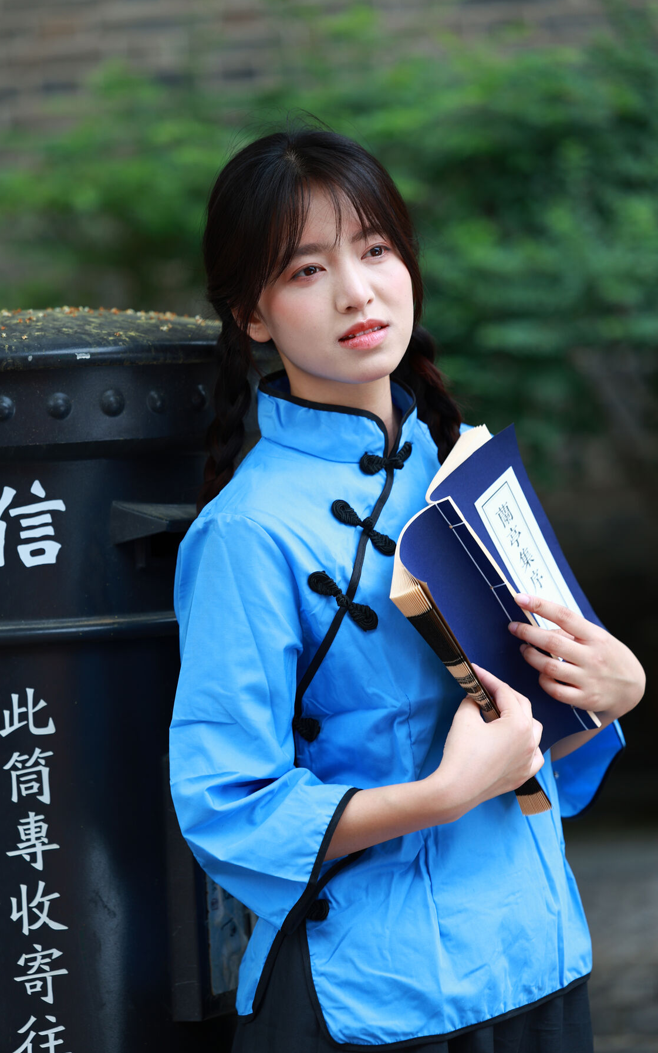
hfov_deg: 9.6
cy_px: 527
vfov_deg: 15.3
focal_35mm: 137
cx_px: 311
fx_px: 3931
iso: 100
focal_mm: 135
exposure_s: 1/250
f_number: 2.8
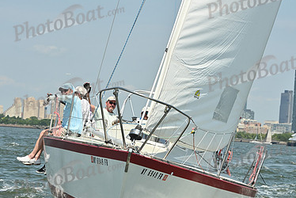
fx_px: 1275
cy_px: 124
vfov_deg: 8.9
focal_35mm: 155
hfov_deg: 13.2
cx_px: 166
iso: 320
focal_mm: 100
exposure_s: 1/1250
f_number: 10
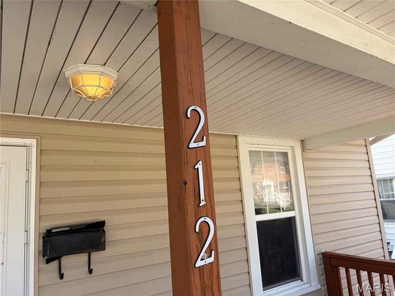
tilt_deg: +10.3
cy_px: 148
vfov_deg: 53.1
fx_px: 297
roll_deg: +5.6
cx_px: 198
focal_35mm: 26
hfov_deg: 67.3
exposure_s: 1/1048
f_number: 1.6
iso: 50
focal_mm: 5.96
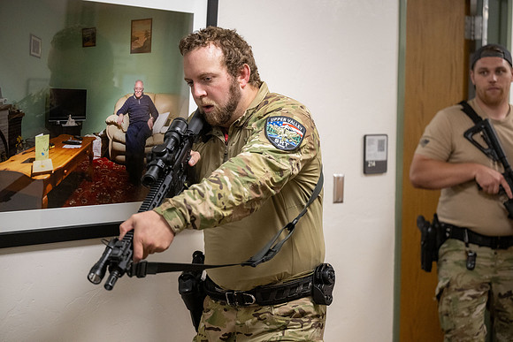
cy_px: 171
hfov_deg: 28.8
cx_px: 256
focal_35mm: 70
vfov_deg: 19.5
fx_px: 998
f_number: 2.8
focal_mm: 70
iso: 2500
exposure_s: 1/640
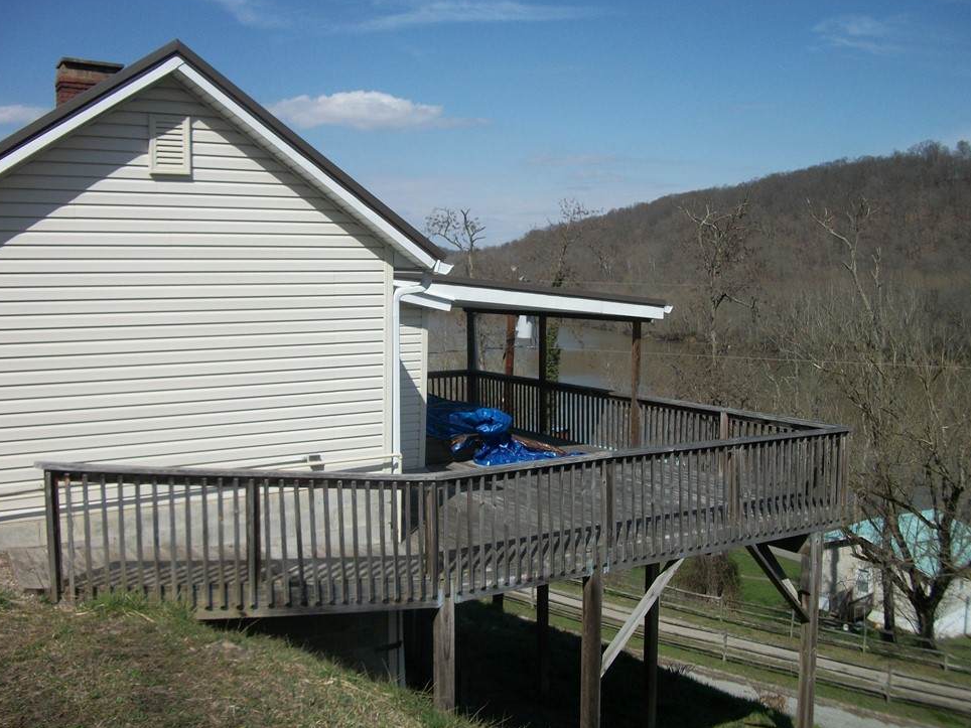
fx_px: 954
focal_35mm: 34
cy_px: 359
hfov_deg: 53.9
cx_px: 470
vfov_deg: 41.8
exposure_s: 1/320
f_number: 8.8
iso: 80
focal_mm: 5.7
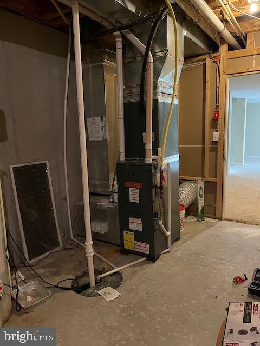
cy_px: 173
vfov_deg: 67.3
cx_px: 130
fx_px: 260
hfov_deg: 53.1
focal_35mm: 26
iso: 800
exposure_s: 1/30
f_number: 1.6
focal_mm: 5.1
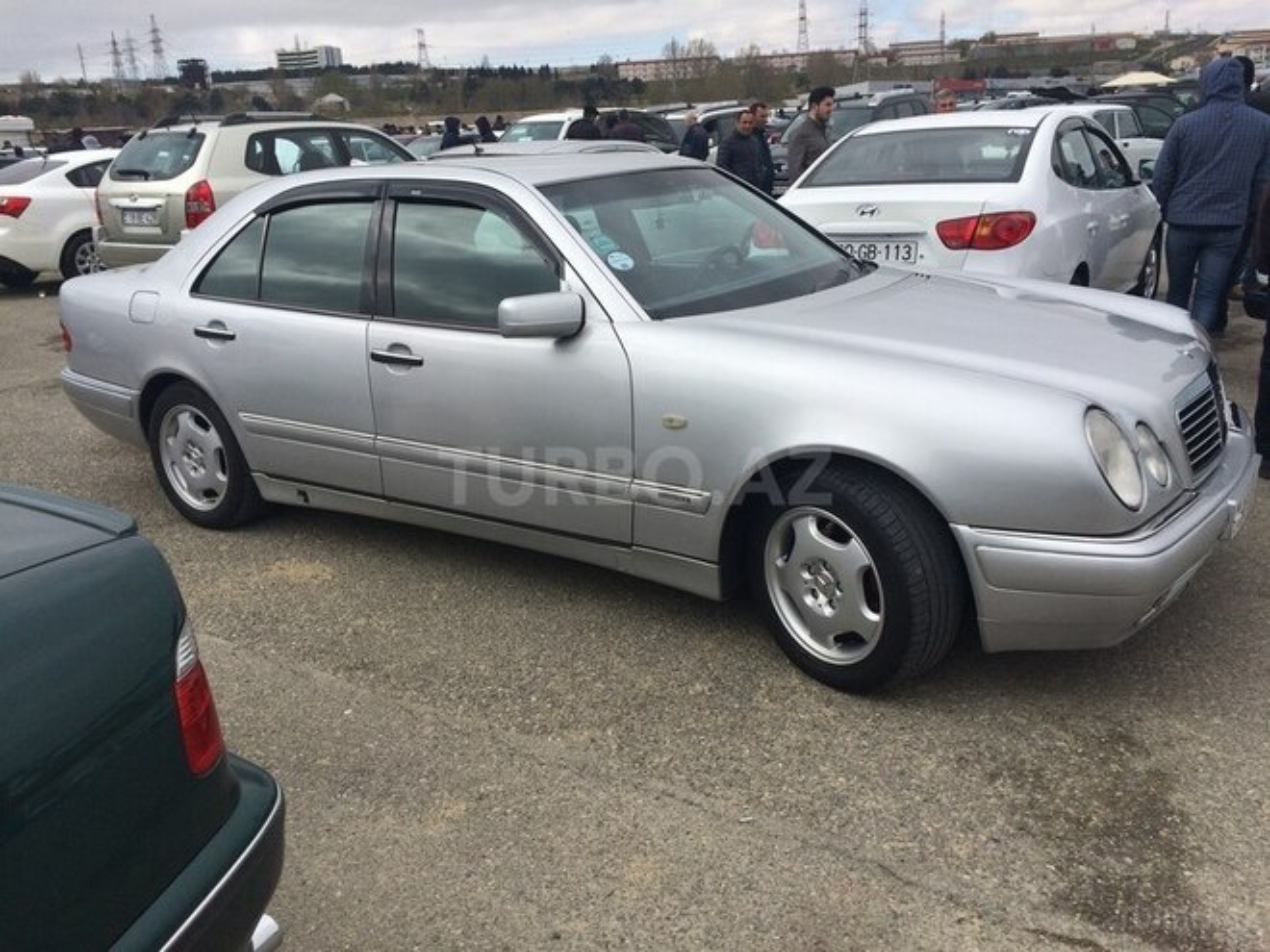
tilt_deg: -19.6
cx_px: 635
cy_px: 476
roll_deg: +3.2
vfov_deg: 48.2
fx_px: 1064
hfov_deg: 61.7
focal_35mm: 29
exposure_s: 1/2740
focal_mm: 4.15
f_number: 2.2
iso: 32
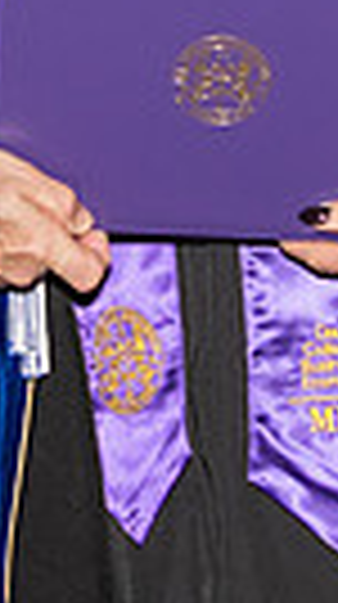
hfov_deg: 3.8
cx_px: 5
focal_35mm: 317
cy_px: -56
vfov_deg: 6.8
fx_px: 5070
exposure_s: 1/200
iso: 1000
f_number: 5.6
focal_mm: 70
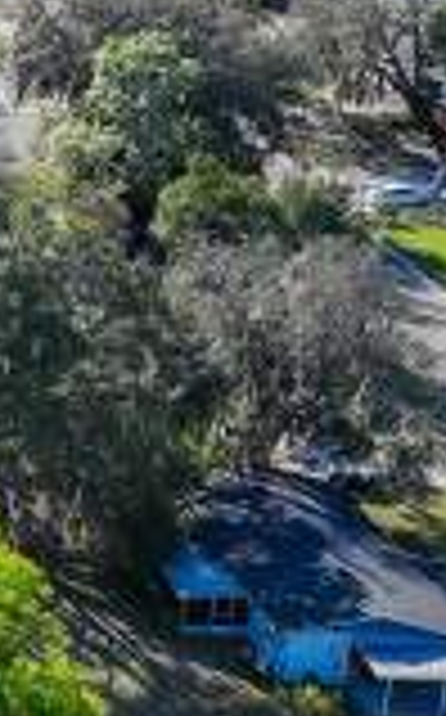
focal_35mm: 128
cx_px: -761
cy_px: 281
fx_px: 2496
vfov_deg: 16.3
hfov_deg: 8.9
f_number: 2.8
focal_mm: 12.29
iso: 330
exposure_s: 1/3200
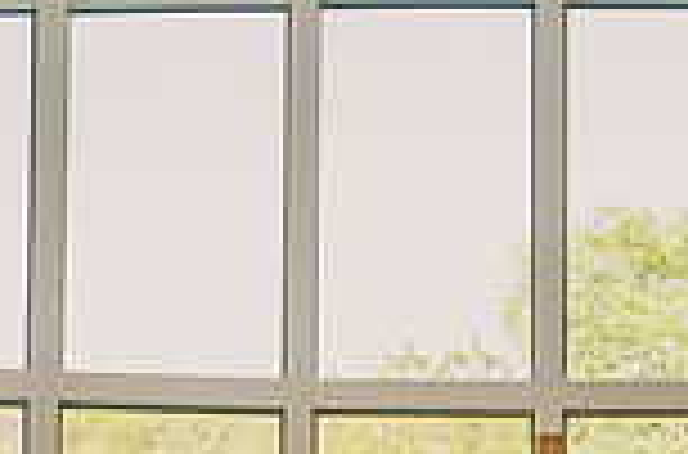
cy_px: 607
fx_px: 2210
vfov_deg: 11.4
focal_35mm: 116
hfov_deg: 17.6
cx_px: 531
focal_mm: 30.5
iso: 125
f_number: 2.8
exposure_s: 1/200
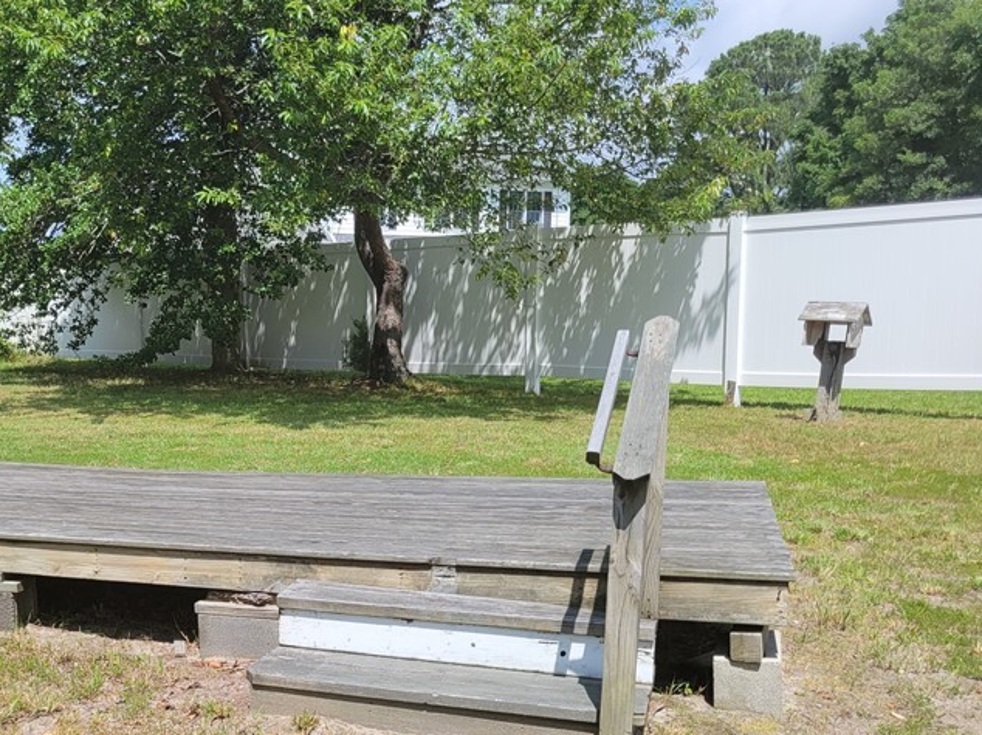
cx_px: 203
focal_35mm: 42
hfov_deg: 42.9
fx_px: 1191
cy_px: 523
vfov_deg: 33.8
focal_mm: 5.4
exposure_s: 1/2021
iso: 40
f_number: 1.8
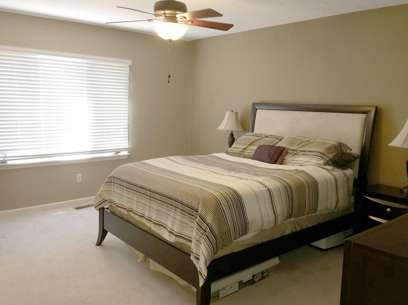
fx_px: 365
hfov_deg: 58.3
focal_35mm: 31
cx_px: 195
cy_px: 155
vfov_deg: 45.4
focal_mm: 4.15
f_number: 2.2
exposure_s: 1/30
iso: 64
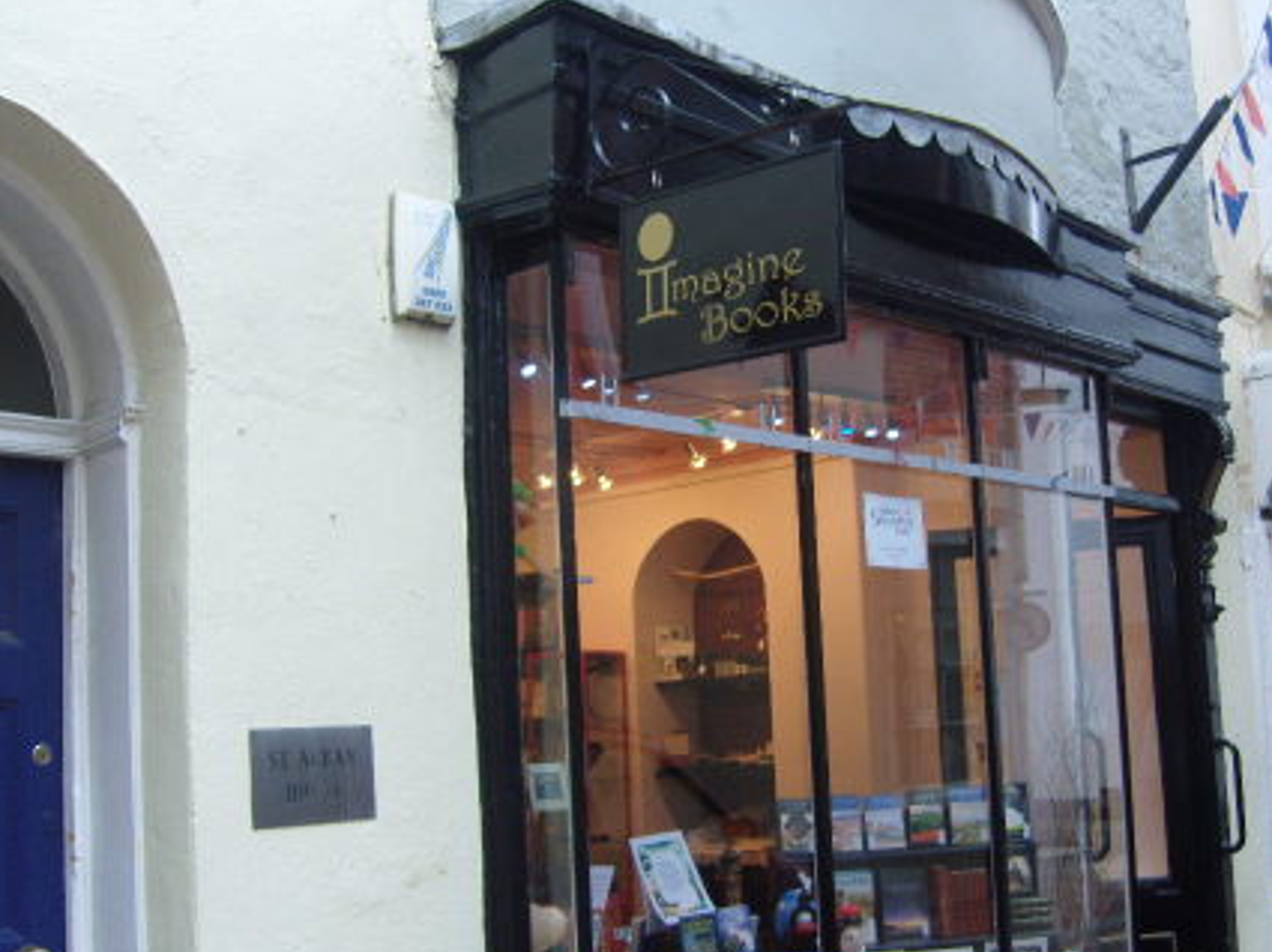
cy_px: 539
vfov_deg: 35.0
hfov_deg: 45.7
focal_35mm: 41
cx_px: 736
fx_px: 1505
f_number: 2.8
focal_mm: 7.3
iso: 100
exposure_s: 1/40
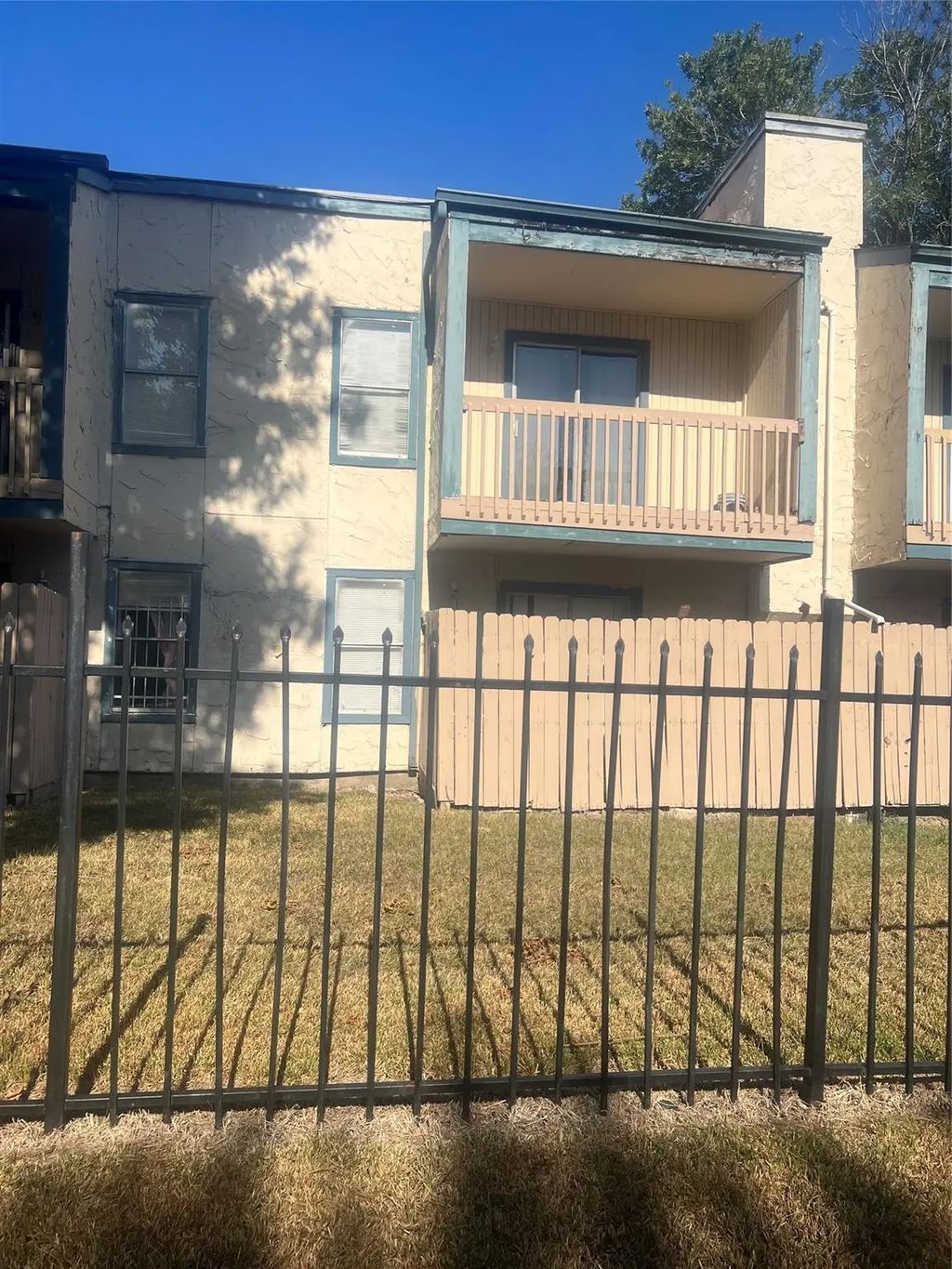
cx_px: 476
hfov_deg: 53.1
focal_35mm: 26
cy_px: 634
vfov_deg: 67.3
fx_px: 953
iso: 50
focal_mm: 5.7
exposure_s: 1/5587
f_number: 1.5
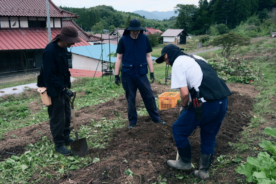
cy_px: 92
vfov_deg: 40.8
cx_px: 138
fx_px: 247
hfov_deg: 58.3
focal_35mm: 32
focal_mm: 21.5
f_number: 13
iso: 1600
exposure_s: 1/320
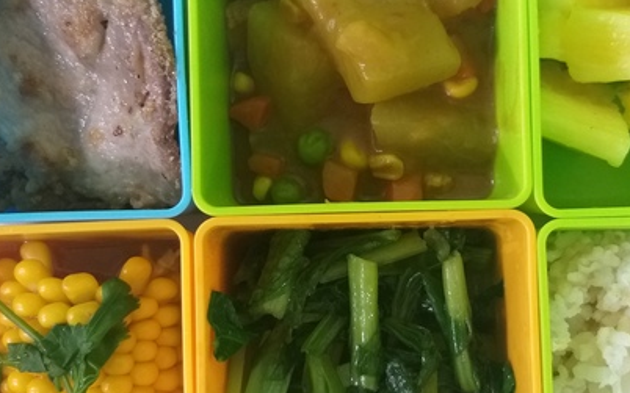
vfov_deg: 26.9
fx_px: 824
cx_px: 353
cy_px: 195
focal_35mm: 48
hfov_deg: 41.8
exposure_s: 1/24
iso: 320
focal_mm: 3.93
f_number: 1.7
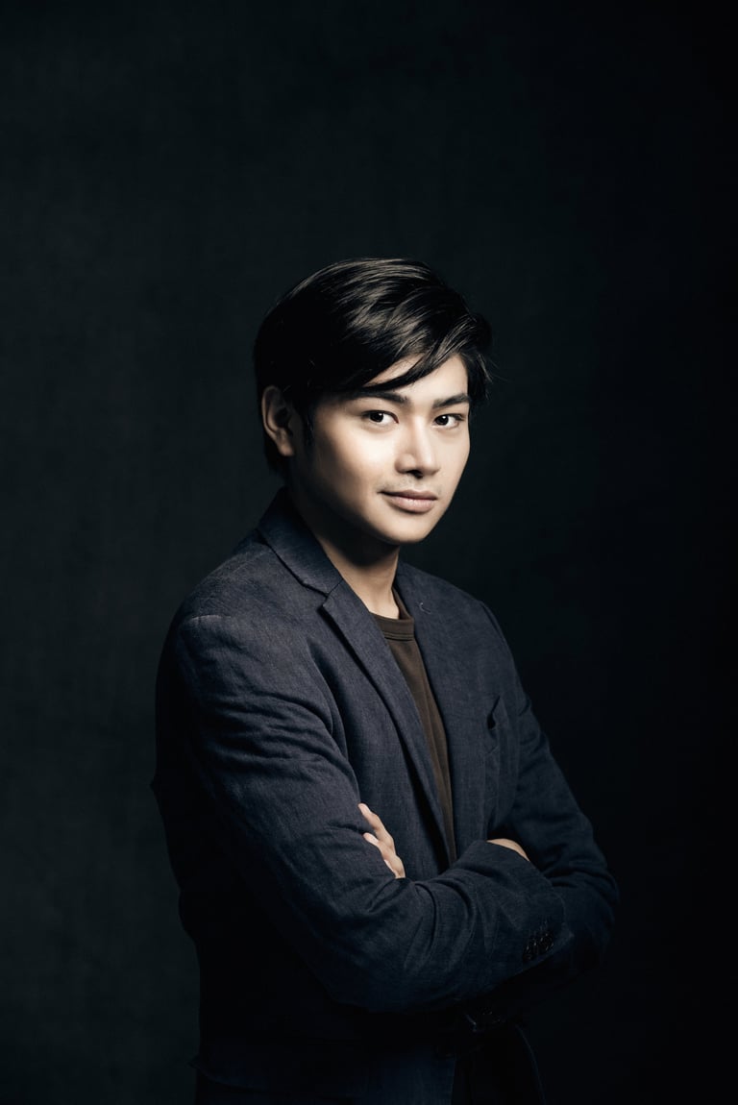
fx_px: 3225
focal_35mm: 105
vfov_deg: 19.4
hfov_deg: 13.1
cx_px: 369
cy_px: 552
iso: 250
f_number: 5.6
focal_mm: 105
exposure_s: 1/160
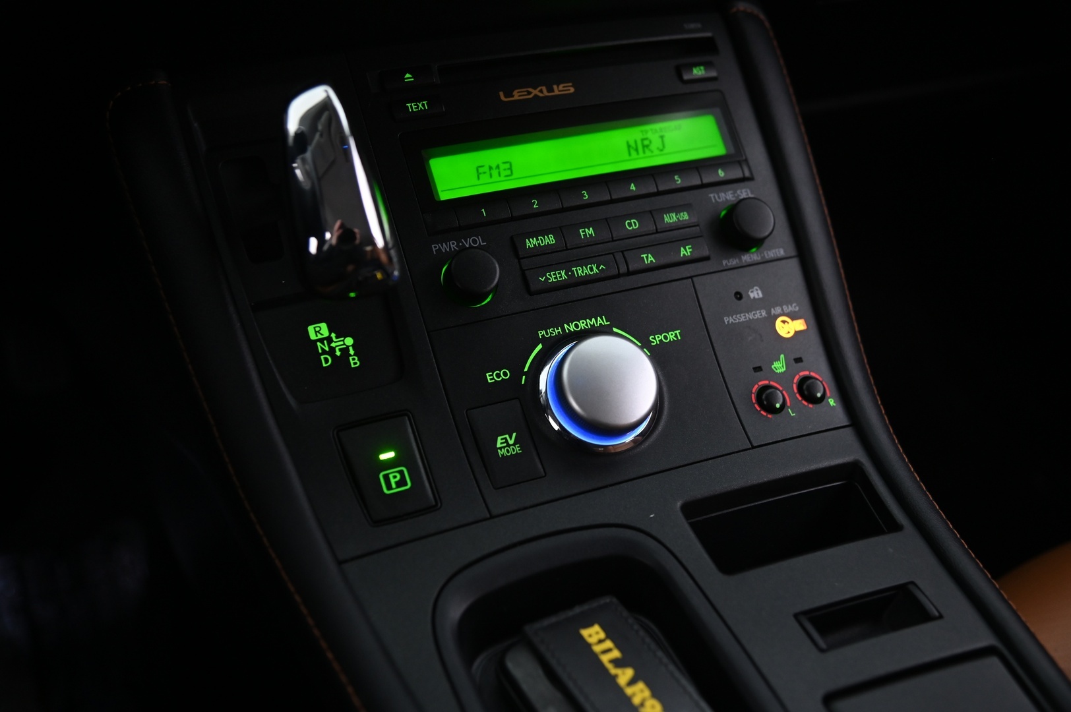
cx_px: 536
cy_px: 356
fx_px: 1189
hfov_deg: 48.5
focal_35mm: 40
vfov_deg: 33.3
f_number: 4
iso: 2000
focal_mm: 40
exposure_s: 1/20
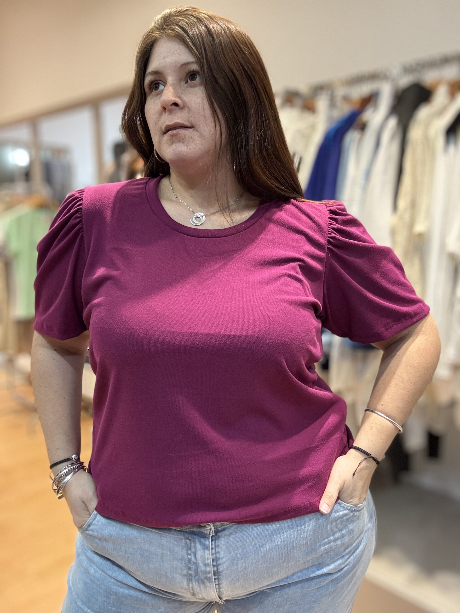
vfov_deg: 60.0
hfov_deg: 46.8
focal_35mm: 30
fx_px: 532
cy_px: 306
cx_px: 230
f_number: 1.9
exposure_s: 1/50
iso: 200
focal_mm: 2.69
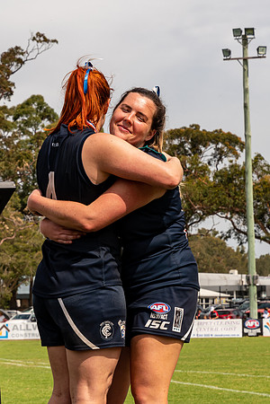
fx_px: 1628
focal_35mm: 145
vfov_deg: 14.2
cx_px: 150
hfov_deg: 9.5
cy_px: 189
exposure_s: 1/640
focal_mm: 56
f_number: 8
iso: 200
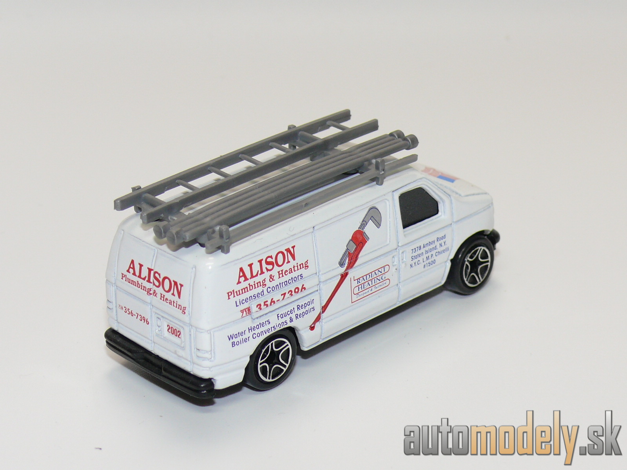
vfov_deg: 15.2
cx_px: 314
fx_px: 1757
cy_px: 235
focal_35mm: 97
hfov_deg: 20.2
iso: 100
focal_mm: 13
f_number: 4
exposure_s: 1/30
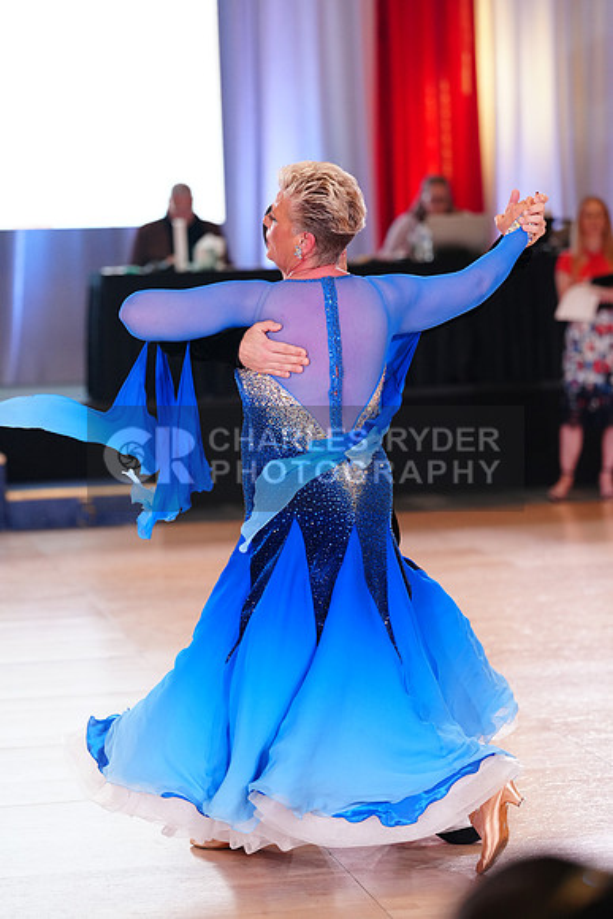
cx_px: 306
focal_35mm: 119
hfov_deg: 11.5
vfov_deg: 17.2
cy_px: 460
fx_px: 3037
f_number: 2.8
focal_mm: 119
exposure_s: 1/640
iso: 2500
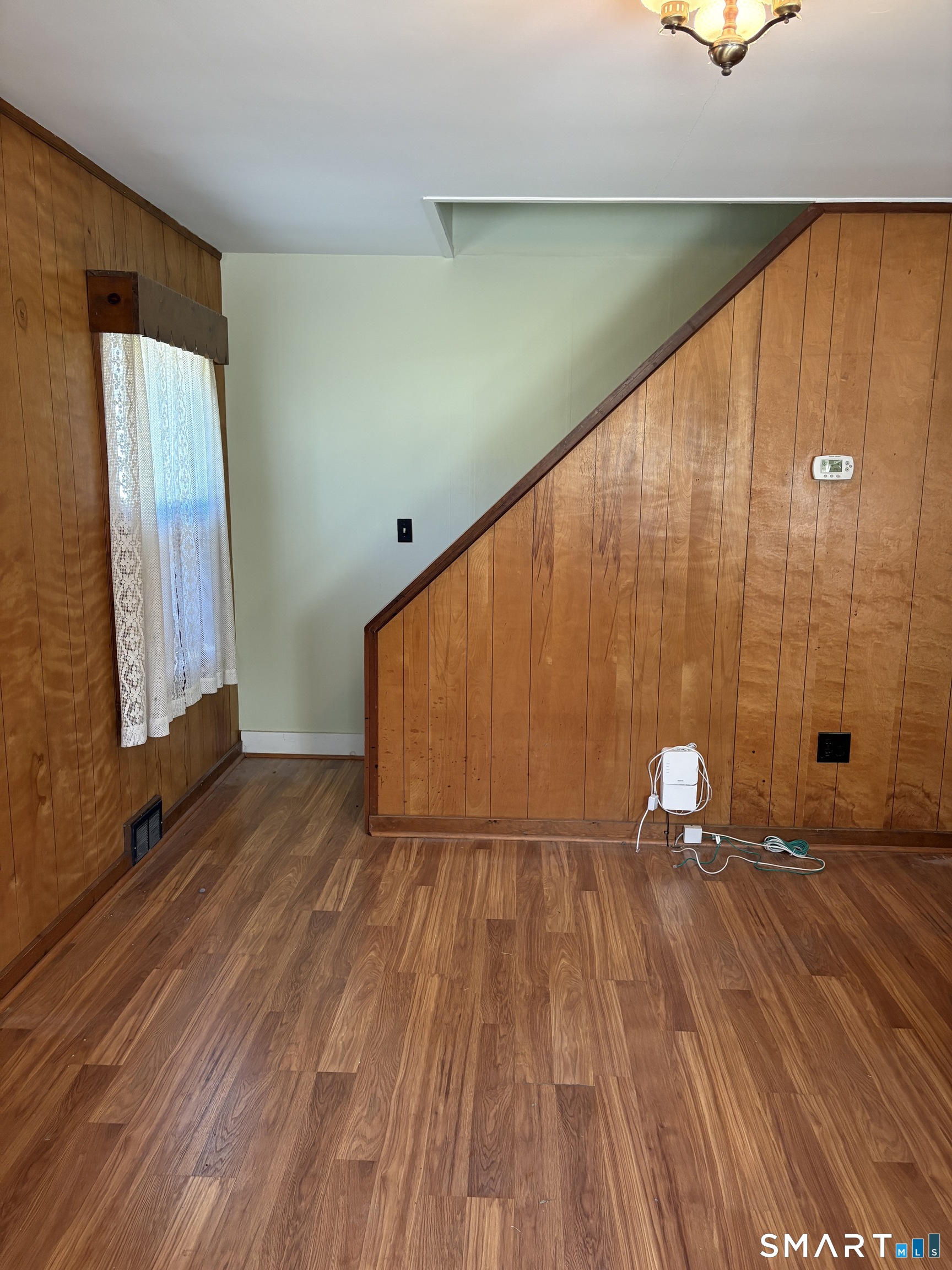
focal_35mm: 26
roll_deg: +0.7
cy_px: 635
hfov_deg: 53.1
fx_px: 953
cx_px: 476
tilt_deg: -7.5
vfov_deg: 67.3
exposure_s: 1/60
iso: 250
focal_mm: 5.96
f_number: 1.6
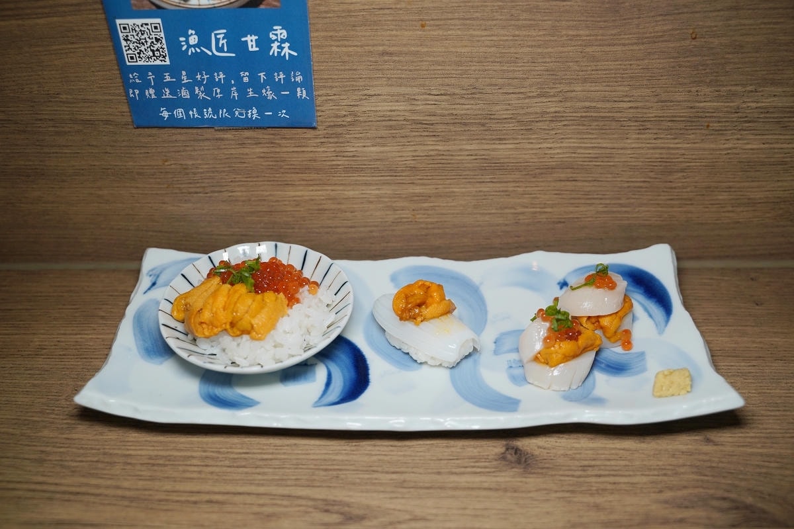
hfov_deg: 58.7
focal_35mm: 32
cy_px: 264
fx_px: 706
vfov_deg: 41.1
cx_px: 397
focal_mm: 32
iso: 200
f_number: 4
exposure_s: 1/60
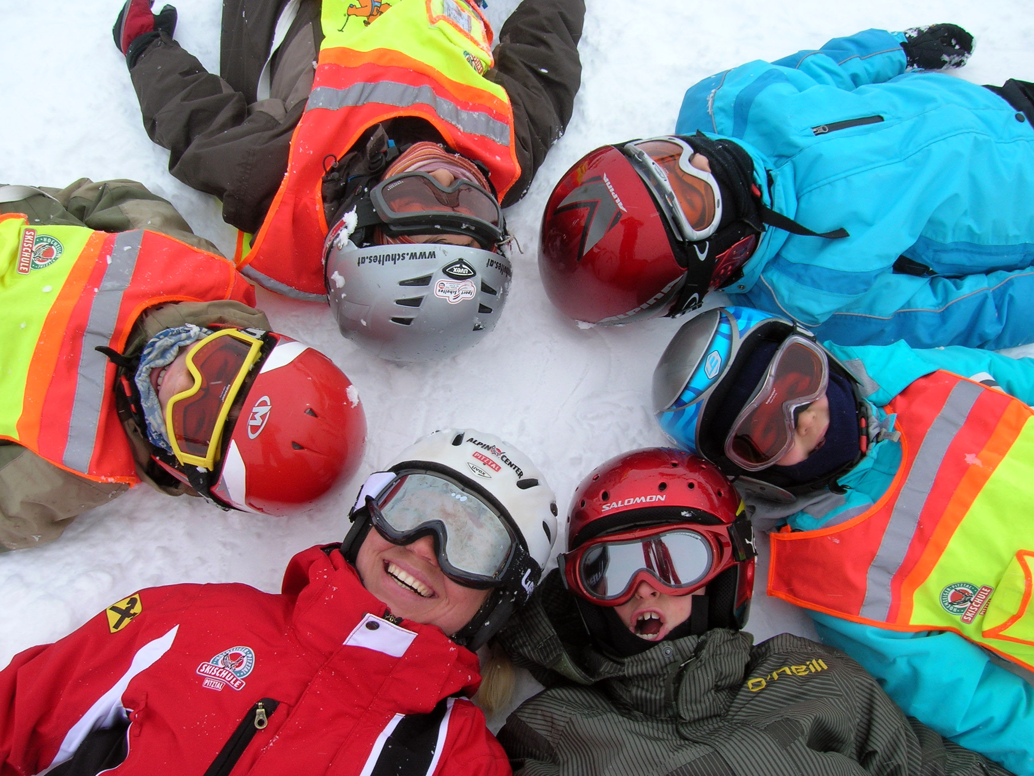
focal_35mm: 34
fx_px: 1016
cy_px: 388
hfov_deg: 54.0
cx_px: 517
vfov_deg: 41.8
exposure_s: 1/246
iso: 50
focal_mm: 5.7
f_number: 4.9
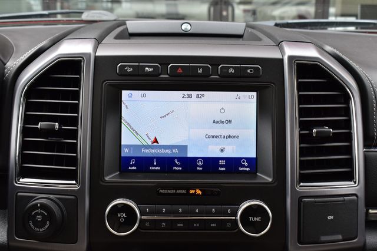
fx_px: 534
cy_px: 126
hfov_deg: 38.9
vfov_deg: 26.5
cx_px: 188
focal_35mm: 51
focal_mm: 34
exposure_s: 1/80
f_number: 8
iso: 400
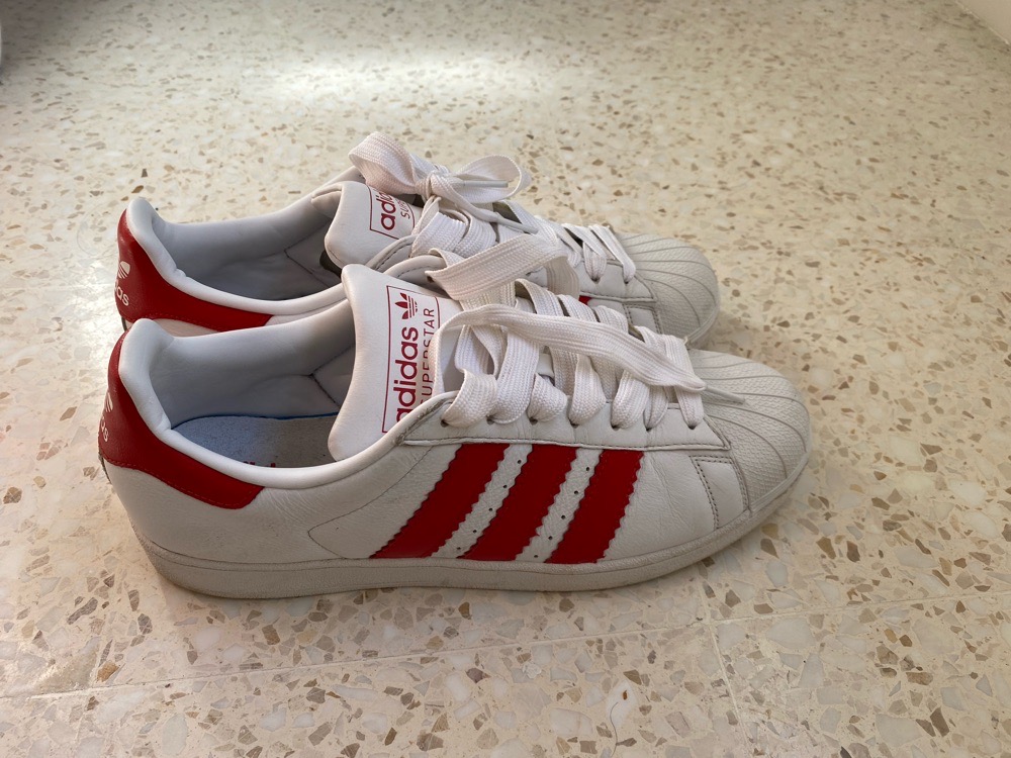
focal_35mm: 26
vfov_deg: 53.1
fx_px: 759
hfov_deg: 67.3
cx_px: 506
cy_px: 379
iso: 32
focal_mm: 4.25
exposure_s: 1/217
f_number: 1.8
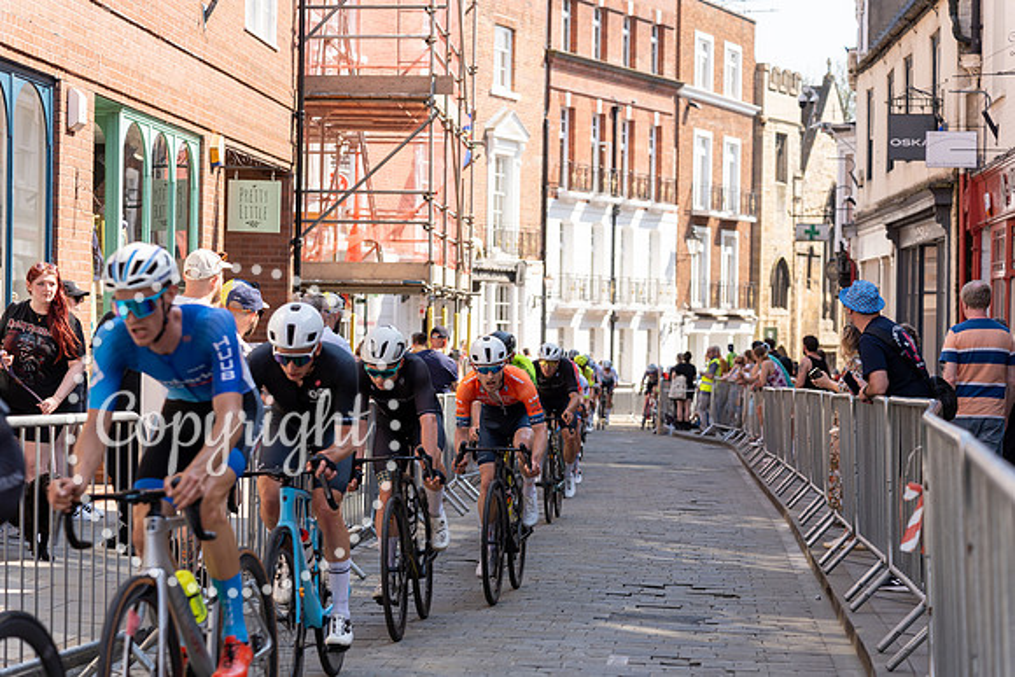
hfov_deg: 27.0
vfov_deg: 18.2
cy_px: 338
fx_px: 2115
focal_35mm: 75
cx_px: 508
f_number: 4
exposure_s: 1/400
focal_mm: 75
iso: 100
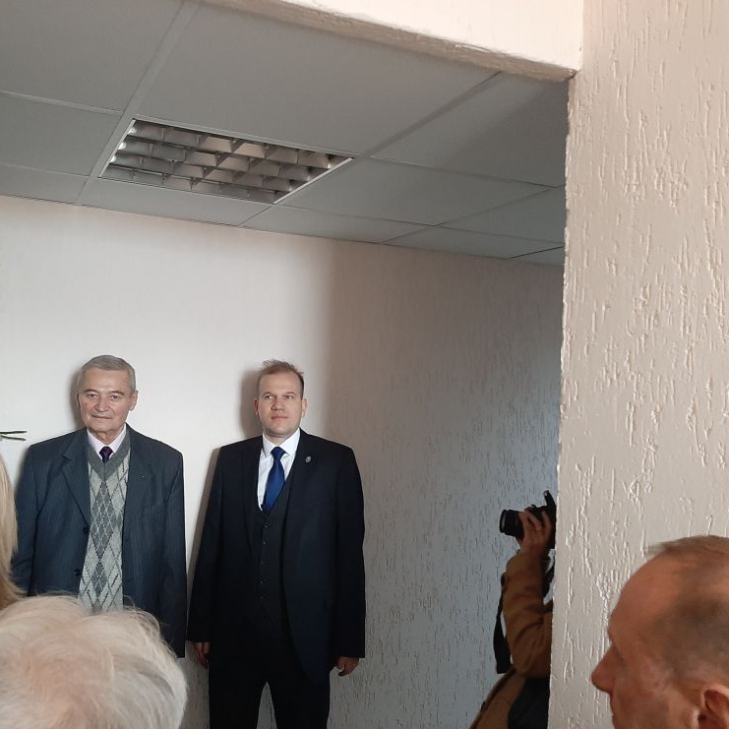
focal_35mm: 31
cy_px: 363
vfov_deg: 52.5
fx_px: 739
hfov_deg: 51.7
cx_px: 250
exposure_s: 1/25
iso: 320
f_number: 1.7
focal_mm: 3.93
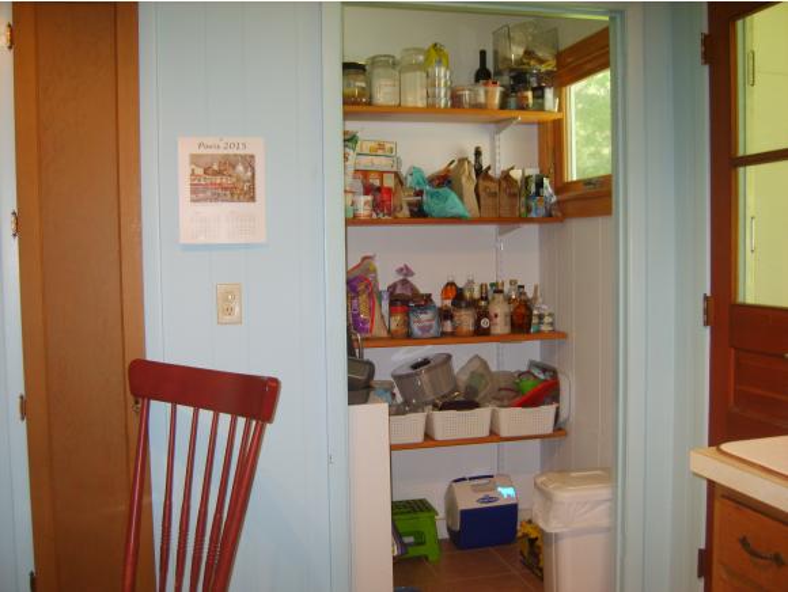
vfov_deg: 40.8
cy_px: 296
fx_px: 797
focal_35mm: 35
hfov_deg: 52.6
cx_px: 394
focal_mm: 7.4
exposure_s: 1/30
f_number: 2.8
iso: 100
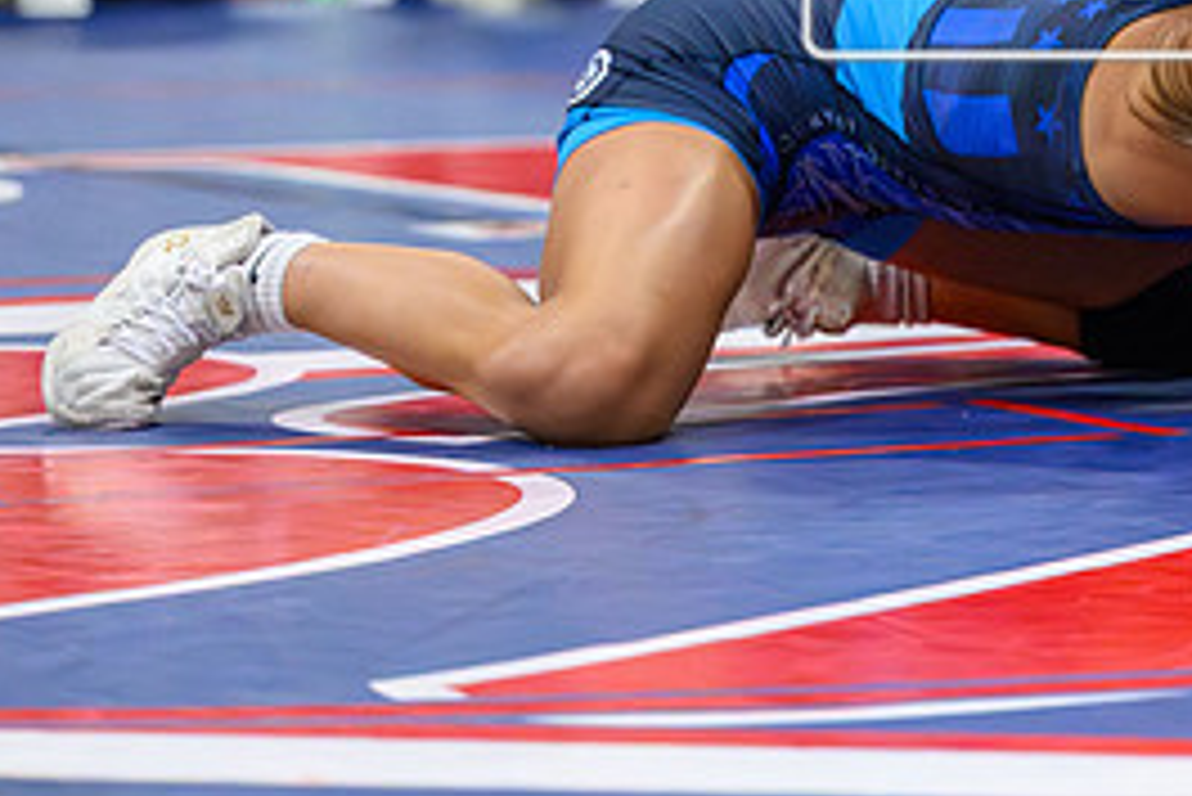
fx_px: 8414
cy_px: -232
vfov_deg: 5.4
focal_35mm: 254
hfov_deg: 8.0
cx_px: 1484
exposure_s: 1/800
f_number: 2.8
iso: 10000
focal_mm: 86
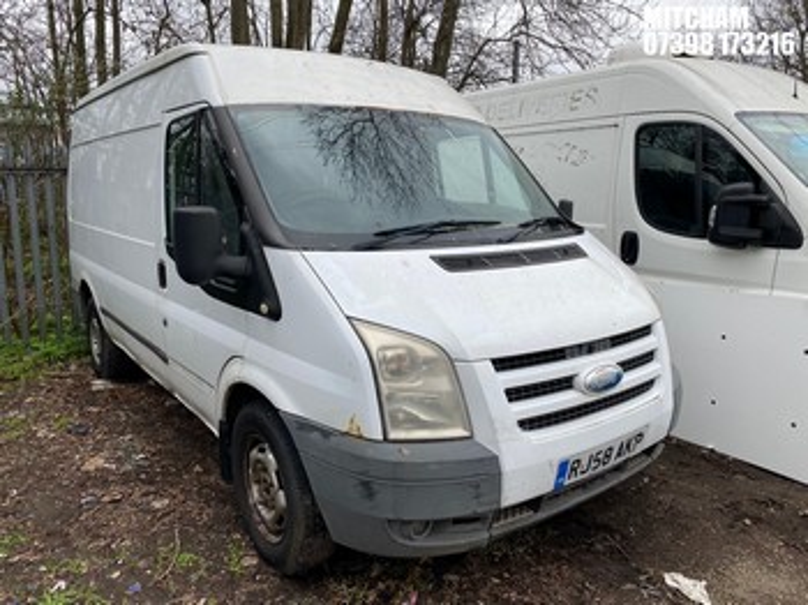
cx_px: 404
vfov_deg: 53.0
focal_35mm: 26
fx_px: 606
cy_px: 302
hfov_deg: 67.3
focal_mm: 4.25
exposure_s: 1/630
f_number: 1.8
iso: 32
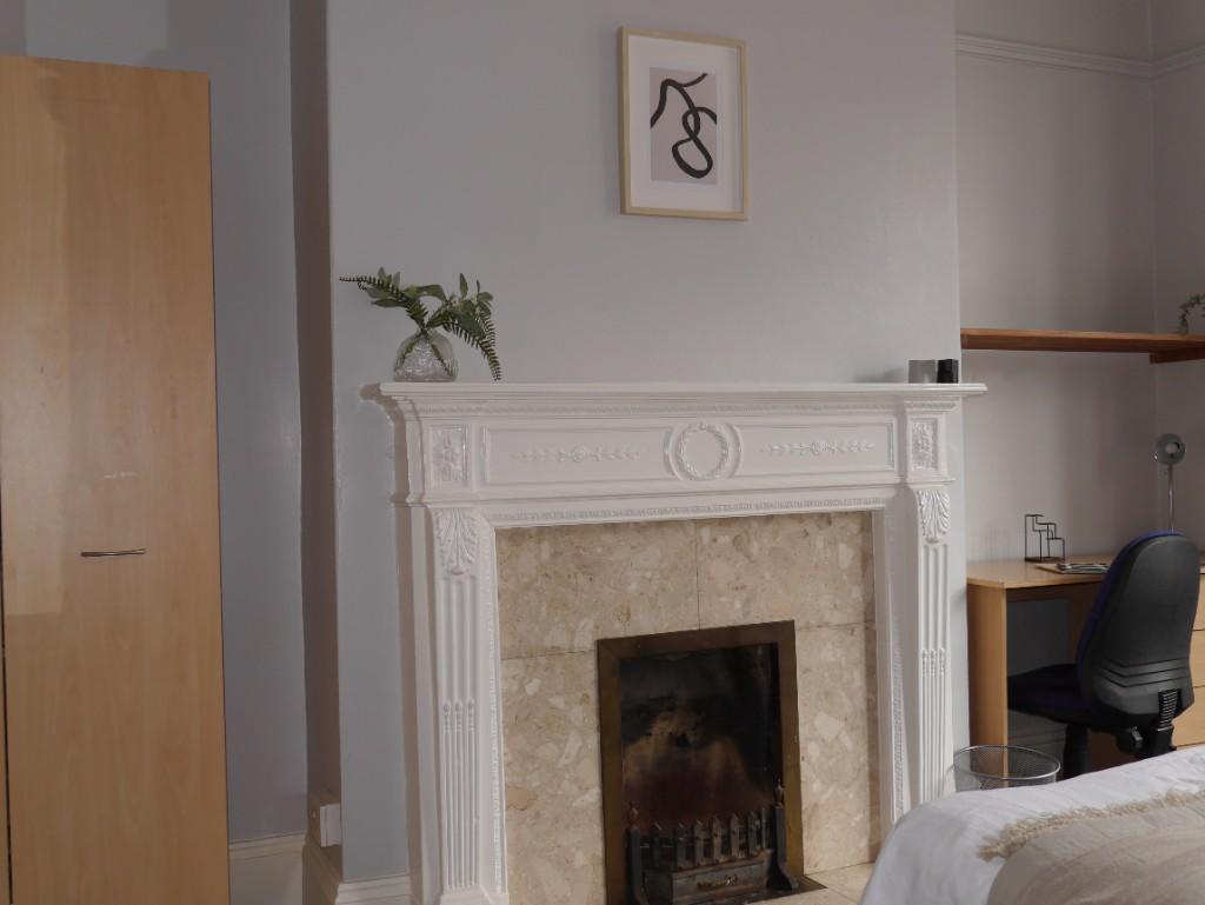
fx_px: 1323
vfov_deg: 37.8
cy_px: 452
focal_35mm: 38
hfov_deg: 49.0
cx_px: 602
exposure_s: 1/60
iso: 250
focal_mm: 19
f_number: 4.1
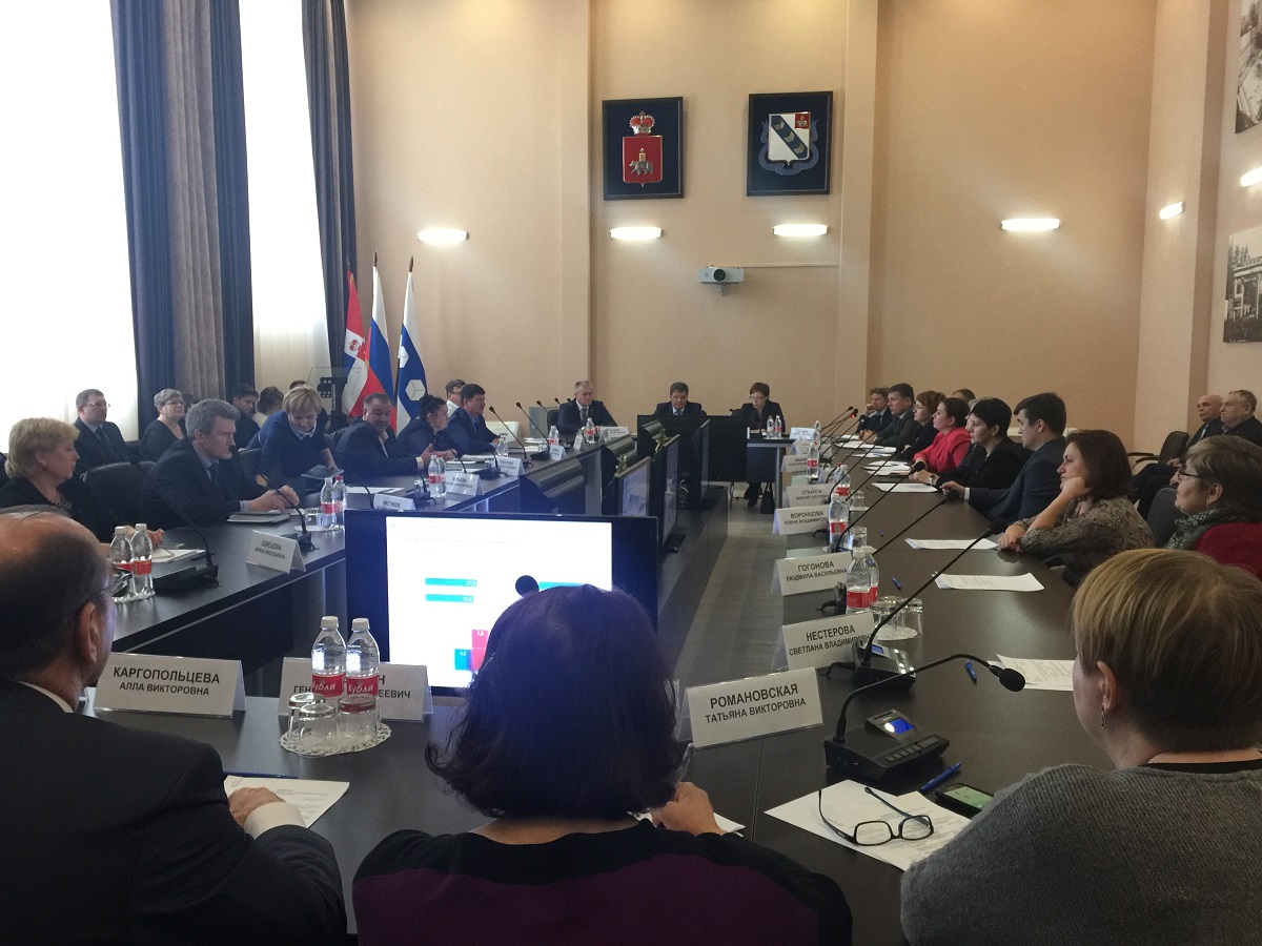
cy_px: 473
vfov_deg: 48.2
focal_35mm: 29
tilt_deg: -5.4
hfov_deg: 61.7
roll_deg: +0.1
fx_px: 1057
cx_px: 631
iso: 125
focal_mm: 4.15
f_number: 2.2
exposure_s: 1/17
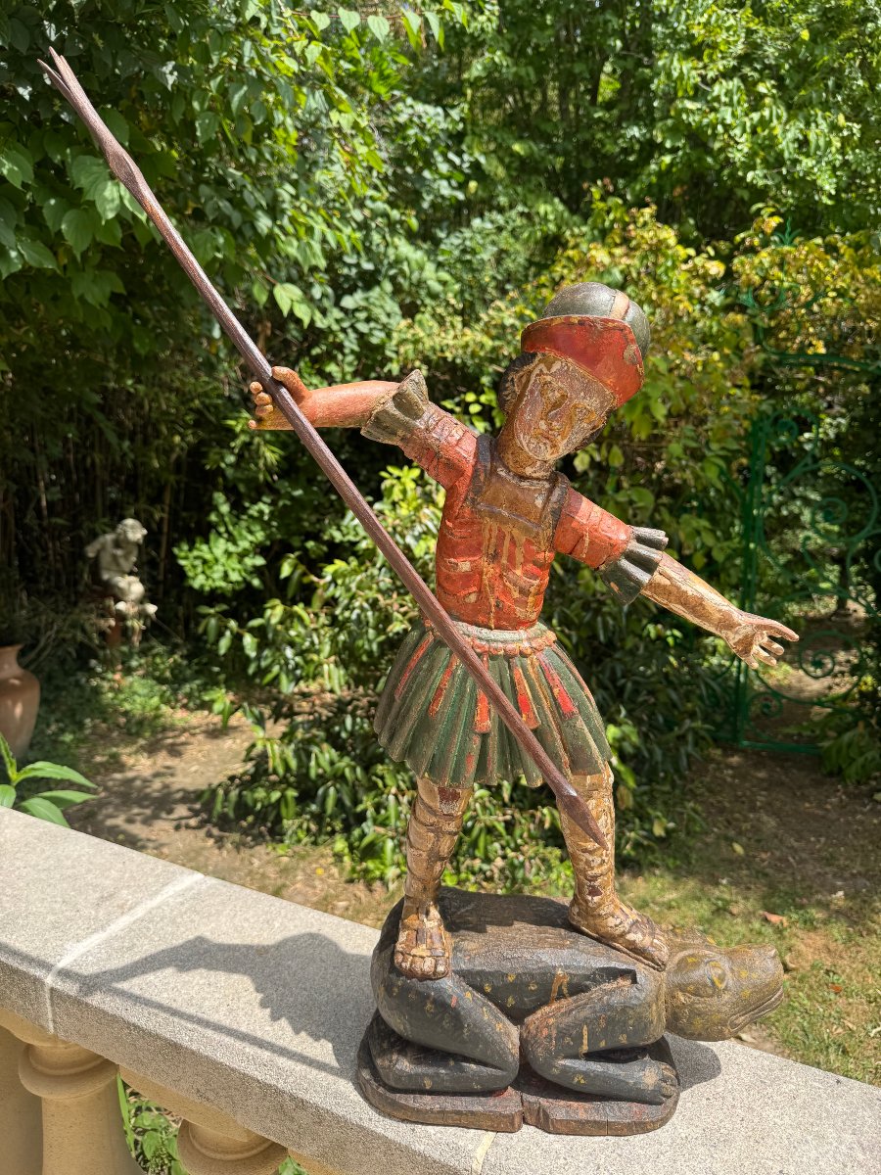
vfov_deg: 71.6
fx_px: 814
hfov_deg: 56.8
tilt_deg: -13.0
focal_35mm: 24
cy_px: 588
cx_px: 440
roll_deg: -1.2
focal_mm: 6.76
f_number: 1.78
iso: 80
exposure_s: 1/1637
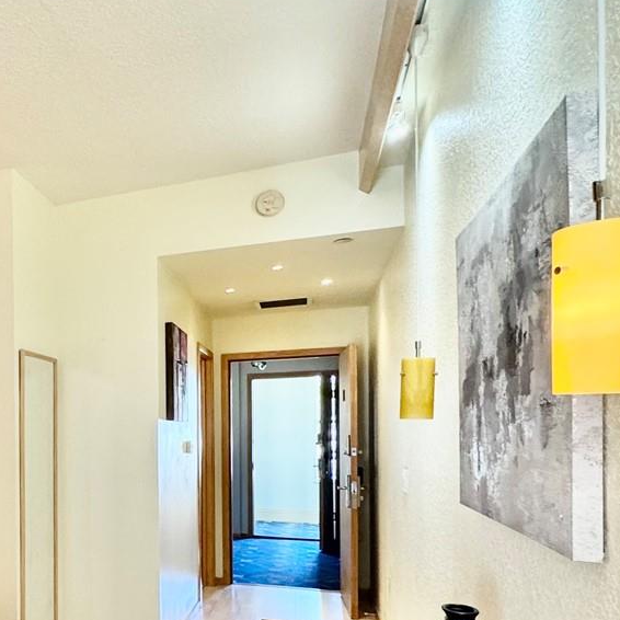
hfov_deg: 37.8
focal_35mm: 35
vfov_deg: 46.1
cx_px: -91
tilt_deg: -0.8
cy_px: 435
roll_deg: +0.8
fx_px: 709
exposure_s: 1/60
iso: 200
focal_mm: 2.22
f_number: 2.2
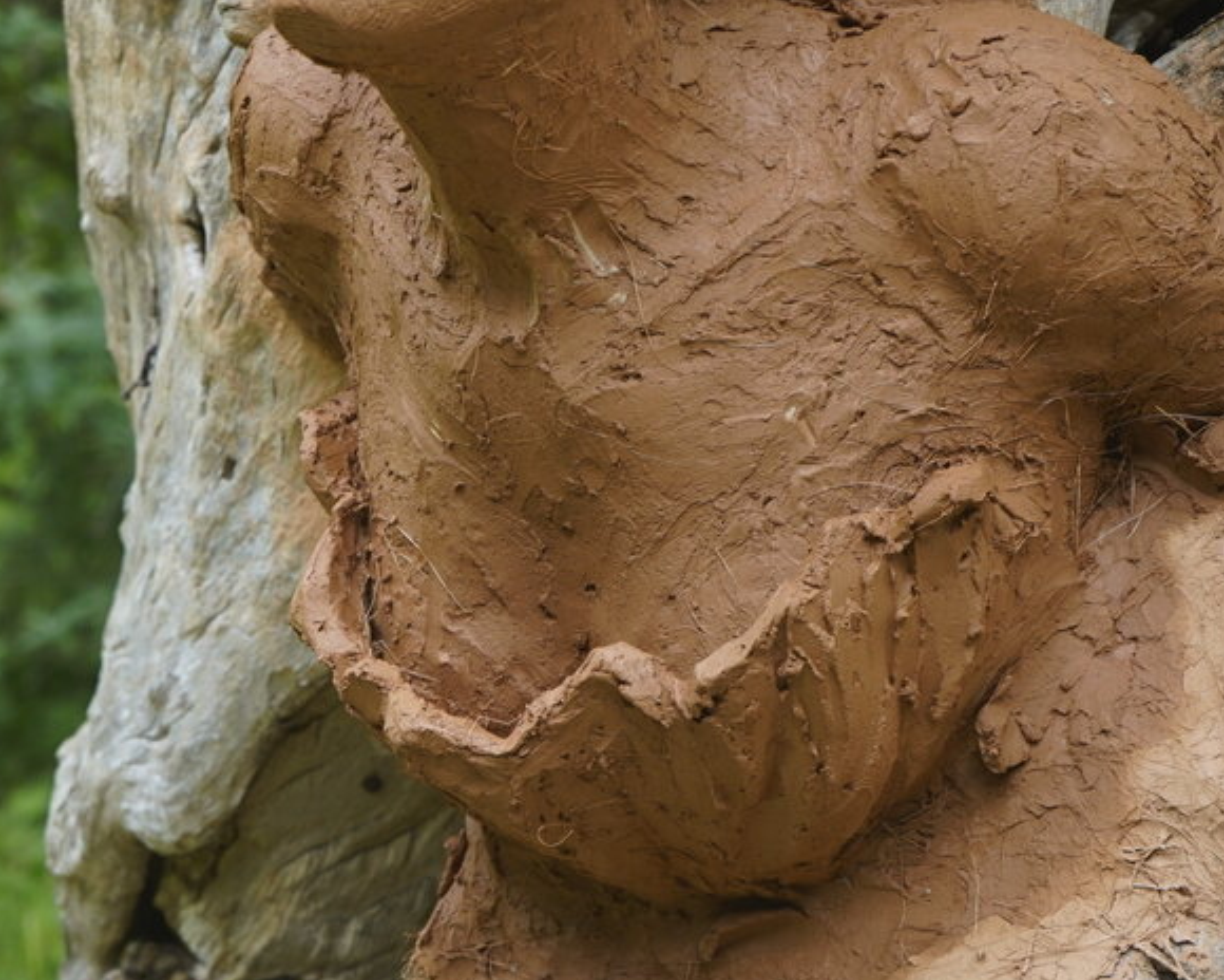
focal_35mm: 136
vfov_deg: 11.3
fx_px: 4927
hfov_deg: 14.2
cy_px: 167
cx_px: 509
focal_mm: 70
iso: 100
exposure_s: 1/80
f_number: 5.6
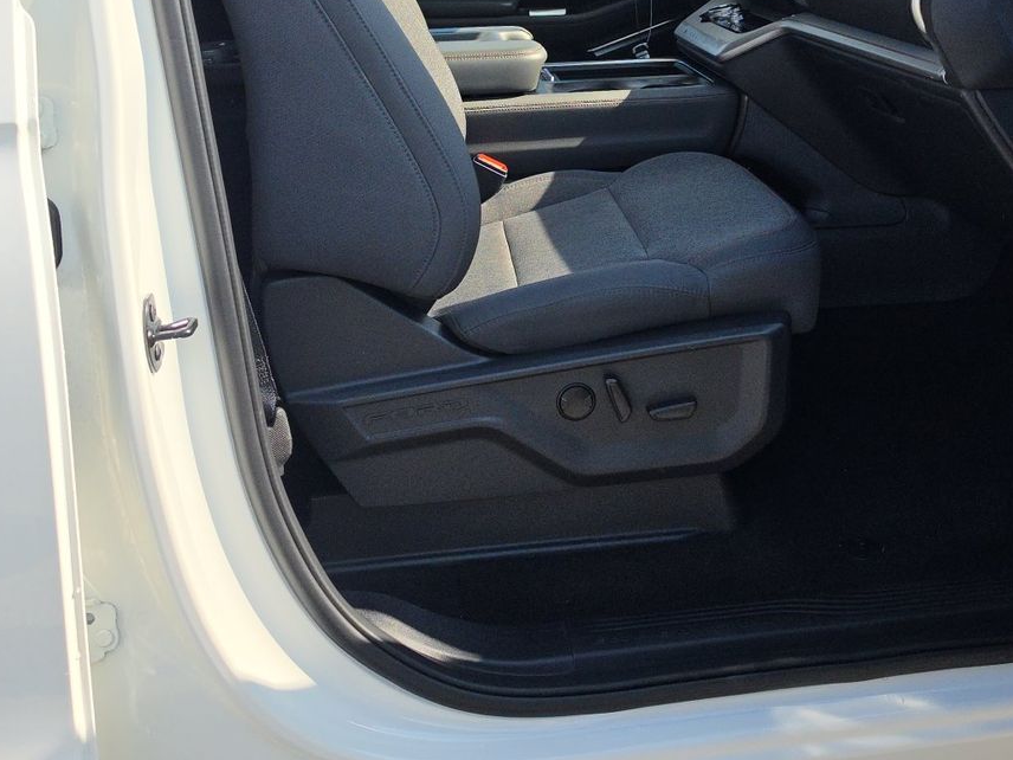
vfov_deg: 32.3
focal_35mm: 43
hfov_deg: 43.4
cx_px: 650
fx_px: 1258
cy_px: 108
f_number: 1.4
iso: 64
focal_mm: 6.5
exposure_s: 1/5151
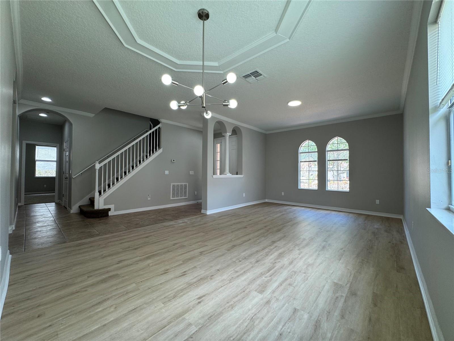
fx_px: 184
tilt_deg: +0.6
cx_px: 227
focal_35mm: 14
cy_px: 170
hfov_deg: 102.1
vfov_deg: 85.7
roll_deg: -0.5
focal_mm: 2.22
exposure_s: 1/120
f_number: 2.2
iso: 100
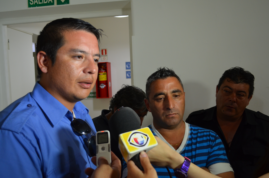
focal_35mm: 33
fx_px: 246
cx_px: 134
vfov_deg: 39.8
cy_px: 89
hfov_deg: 57.3
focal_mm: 22
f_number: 4
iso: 720
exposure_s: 1/60
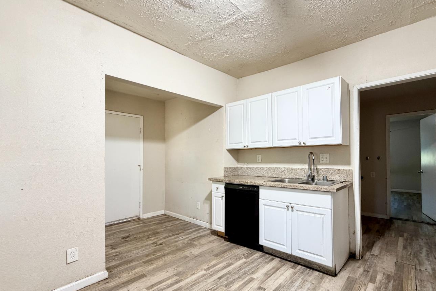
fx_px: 206
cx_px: 254
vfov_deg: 70.3
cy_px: 157
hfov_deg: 92.5
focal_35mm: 17
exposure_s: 1/120
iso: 200
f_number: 2.2
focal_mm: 2.22
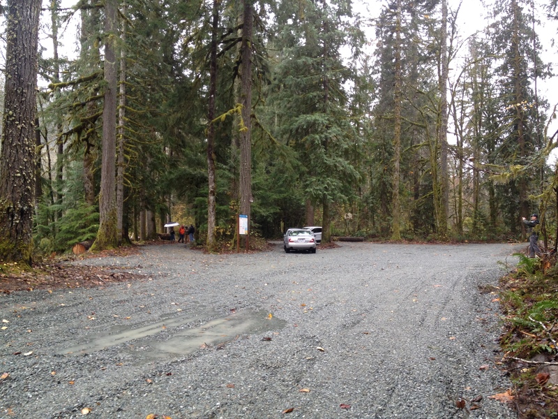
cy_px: 210
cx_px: 279
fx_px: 564
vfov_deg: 40.7
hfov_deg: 52.6
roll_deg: -1.0
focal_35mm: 35
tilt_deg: -0.6
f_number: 2.4
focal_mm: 4.28
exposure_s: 1/60
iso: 64
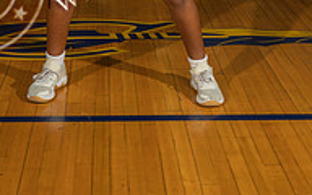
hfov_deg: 22.8
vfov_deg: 13.8
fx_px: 774
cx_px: 132
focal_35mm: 91
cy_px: -54
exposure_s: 1/200
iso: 160
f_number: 7.1
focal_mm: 38
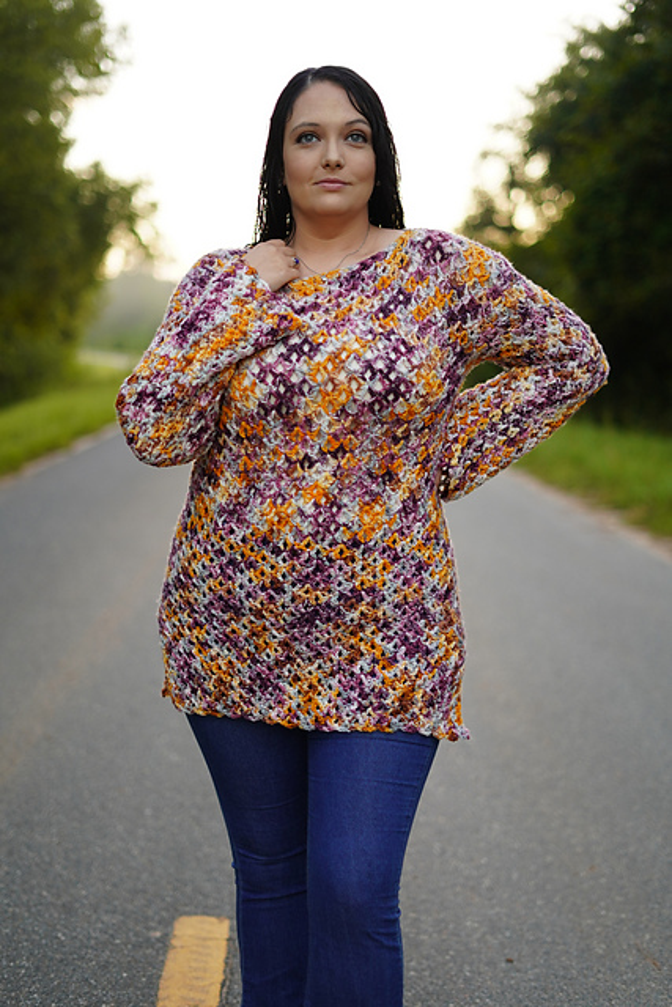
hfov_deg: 27.0
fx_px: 1399
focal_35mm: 50
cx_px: 336
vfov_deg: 39.6
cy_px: 504
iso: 400
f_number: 1.8
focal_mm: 50
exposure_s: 1/250
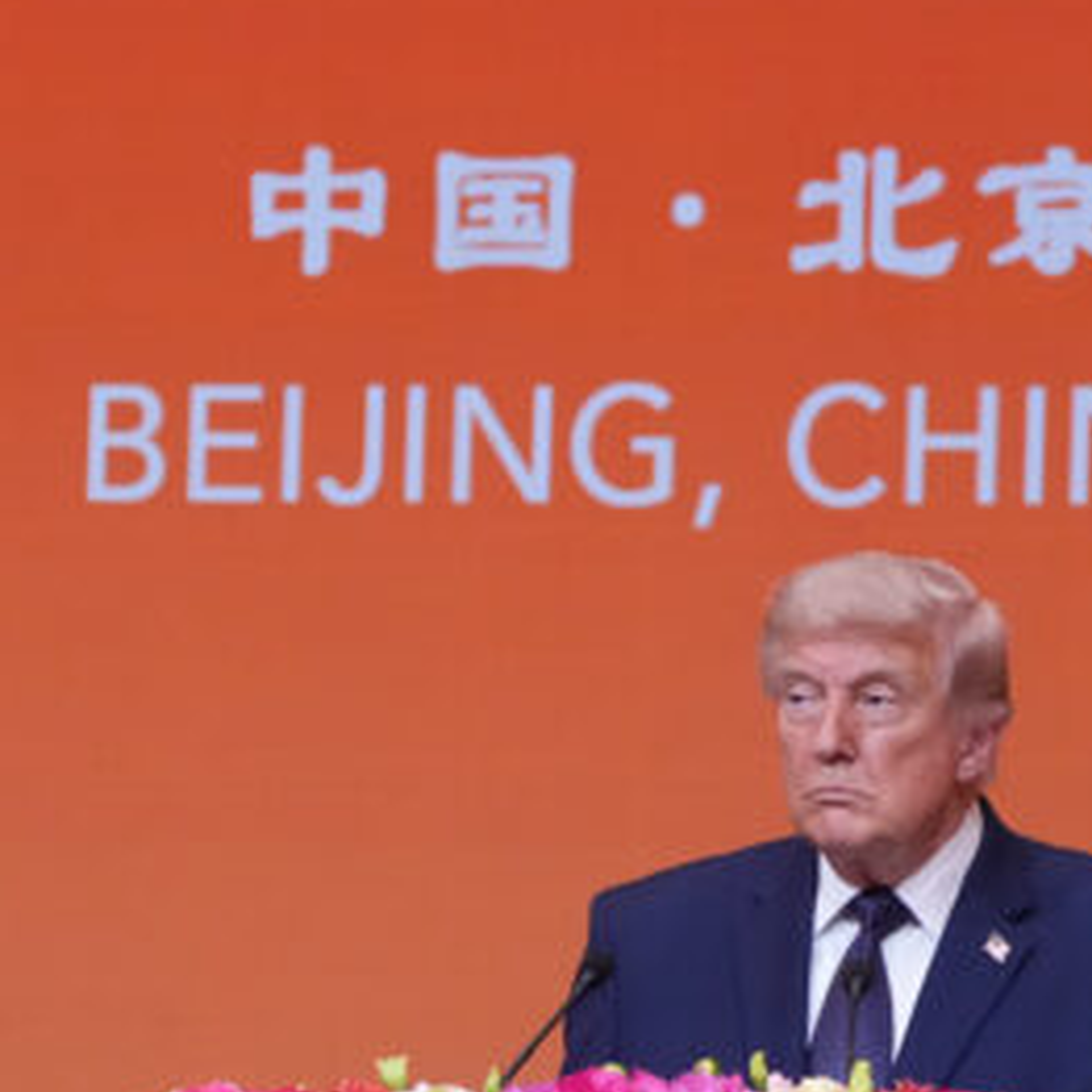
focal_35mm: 631
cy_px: 815
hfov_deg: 2.8
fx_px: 22521
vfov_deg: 2.8
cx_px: 163
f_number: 5.6
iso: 5000
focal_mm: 192
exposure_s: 1/640
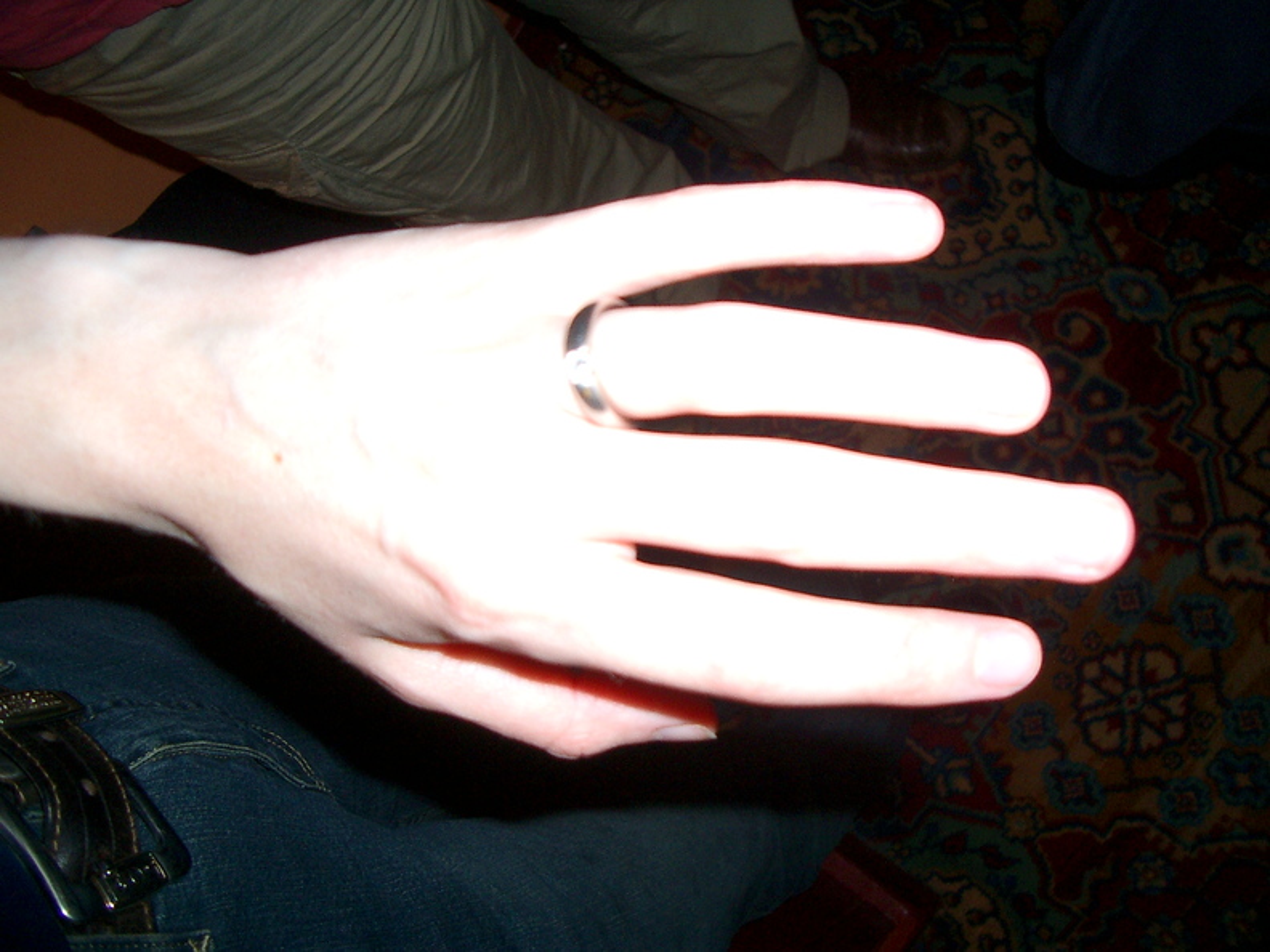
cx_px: 635
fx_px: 1284
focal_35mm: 35
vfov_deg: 40.7
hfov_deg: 52.6
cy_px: 476
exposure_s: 1/40
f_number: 2.6
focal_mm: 5.8
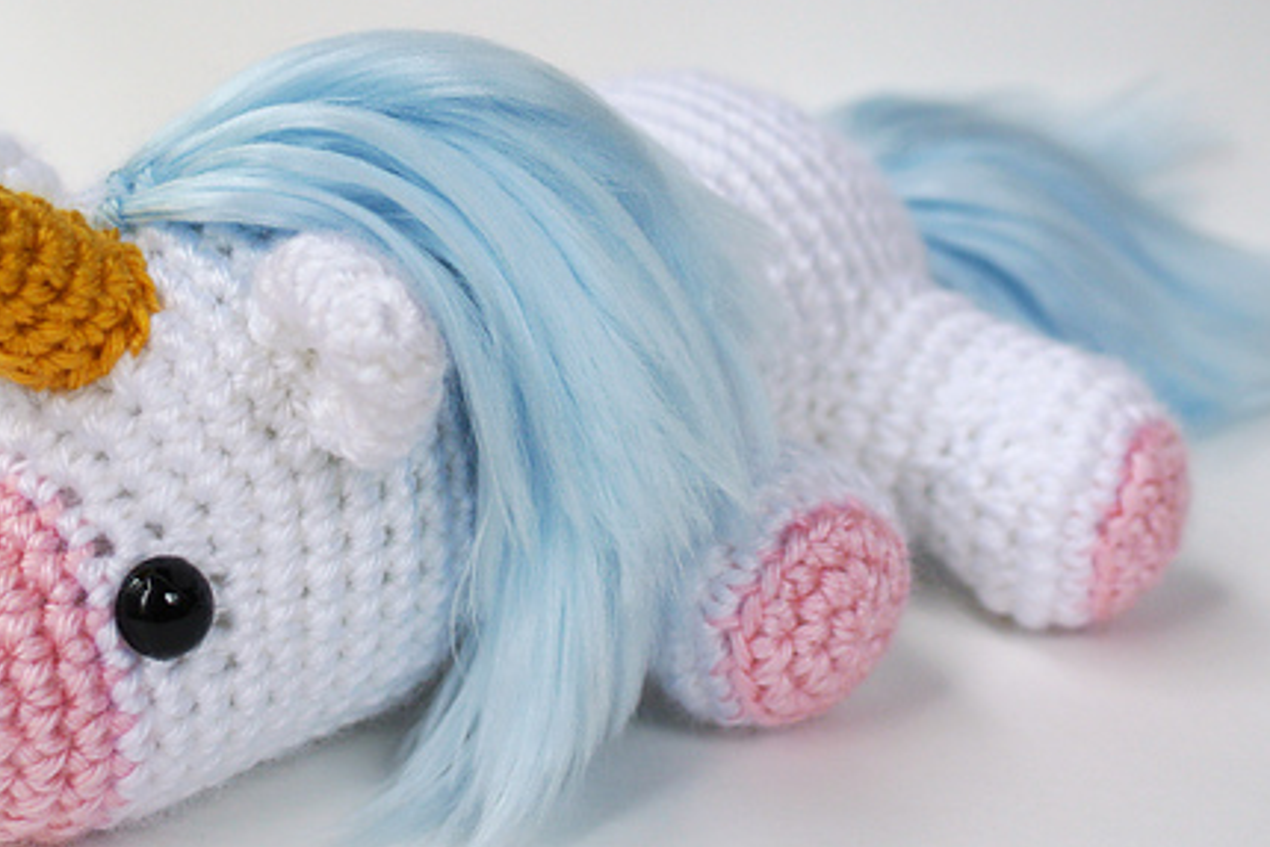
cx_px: 520
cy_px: 372
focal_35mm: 73
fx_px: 2576
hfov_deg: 27.6
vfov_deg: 18.7
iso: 200
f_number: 2.8
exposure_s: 1/500
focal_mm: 18.5
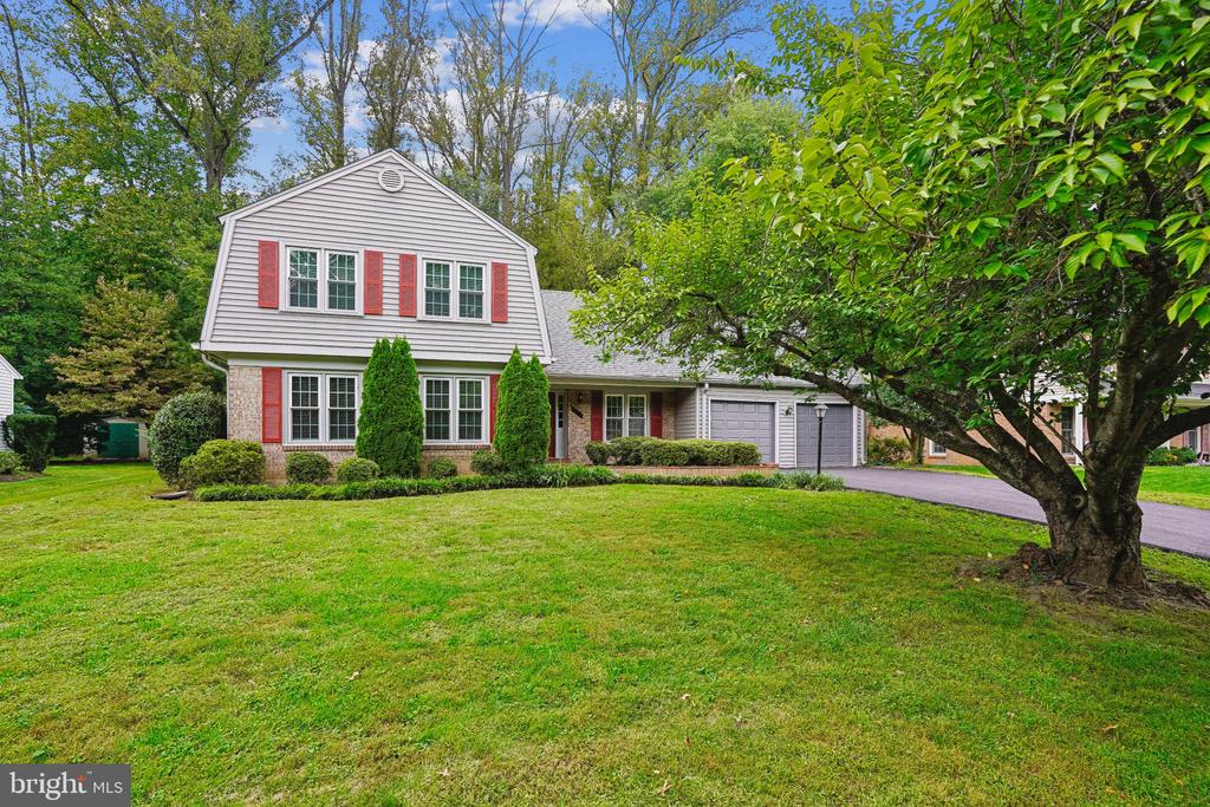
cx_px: 605
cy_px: 404
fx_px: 571
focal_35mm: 17
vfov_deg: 70.5
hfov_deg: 93.3
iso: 100
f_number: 4.5
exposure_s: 1/60
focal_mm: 17
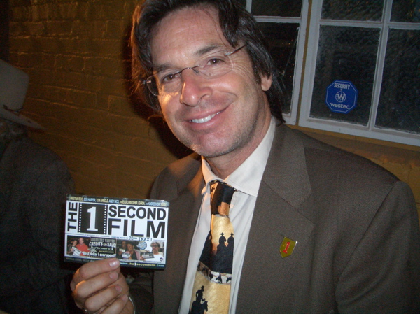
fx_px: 424
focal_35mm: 35
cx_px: 210
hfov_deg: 52.7
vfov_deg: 40.6
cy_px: 157
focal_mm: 5.8
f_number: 2.6
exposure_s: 1/60
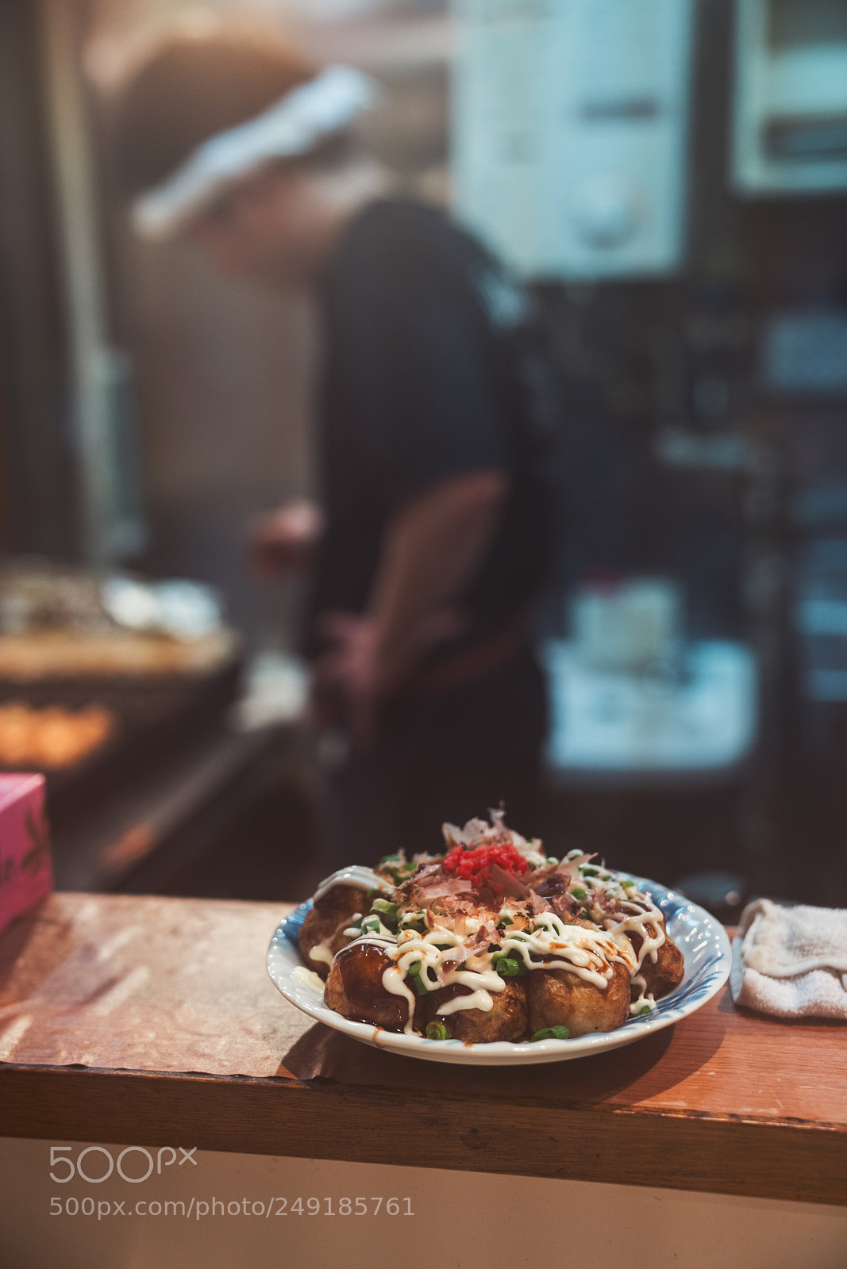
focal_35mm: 46
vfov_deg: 42.7
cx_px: 424
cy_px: 634
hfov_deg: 29.2
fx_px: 1623
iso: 320
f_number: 2.8
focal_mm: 46
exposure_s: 1/80
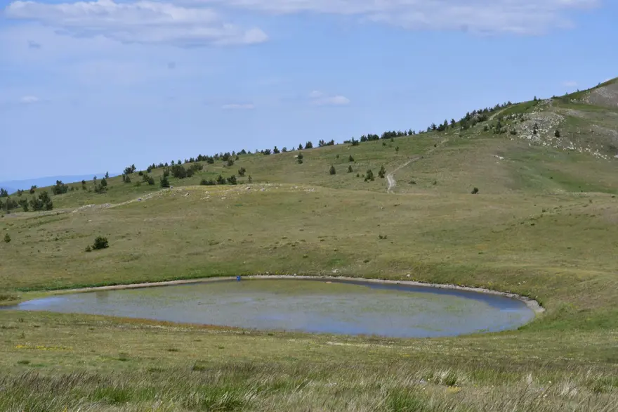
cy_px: 206
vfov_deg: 15.2
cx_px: 309
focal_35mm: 90
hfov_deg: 22.6
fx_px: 1544
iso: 100
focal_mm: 60
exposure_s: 1/320
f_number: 9
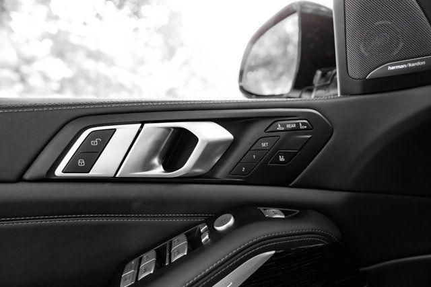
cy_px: 144
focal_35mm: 24
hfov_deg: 73.7
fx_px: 287
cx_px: 216
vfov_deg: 53.2
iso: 800
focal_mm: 24
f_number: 3.5
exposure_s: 1/250
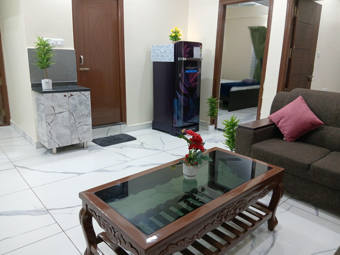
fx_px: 216
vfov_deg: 61.1
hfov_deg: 76.4
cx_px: 170
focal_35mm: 22
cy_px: 128
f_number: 1.8
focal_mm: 3.86
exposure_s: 1/25
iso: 203
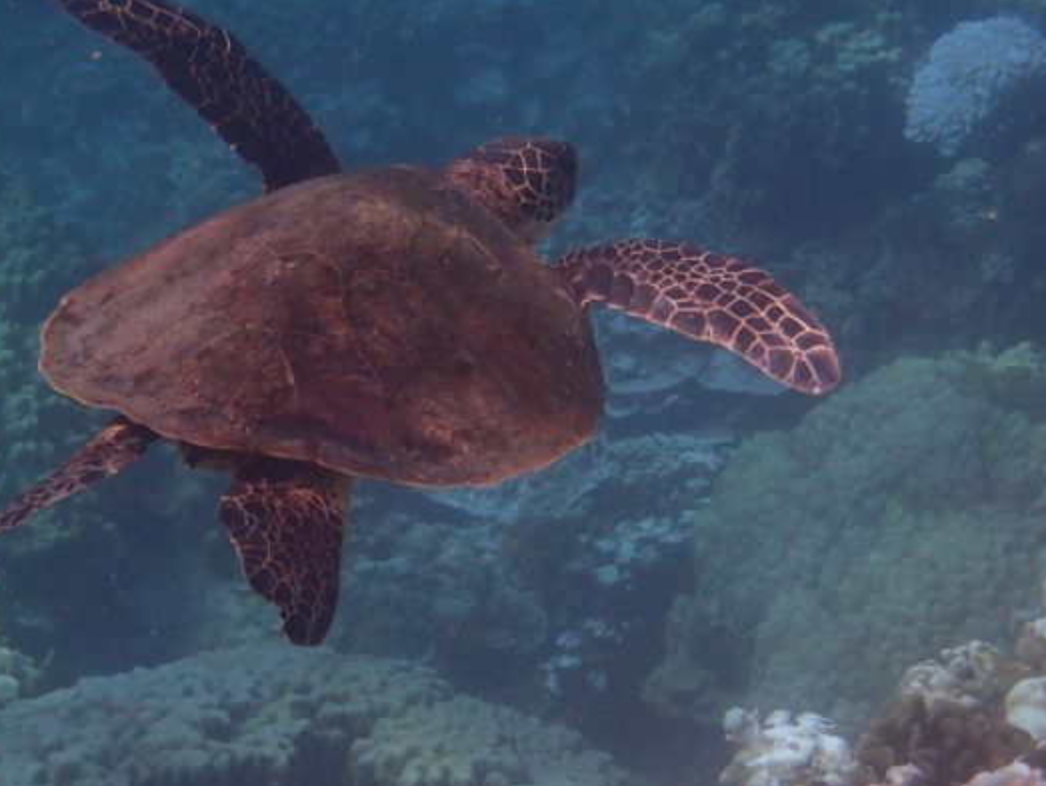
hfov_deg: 18.4
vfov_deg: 13.9
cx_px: 454
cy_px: 422
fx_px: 3235
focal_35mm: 107
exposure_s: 1/250
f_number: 5.6
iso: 100
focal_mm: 12.6
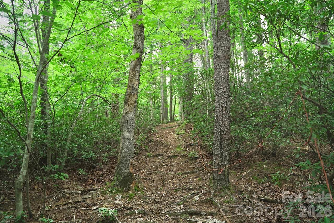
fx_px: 269
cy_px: 112
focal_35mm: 29
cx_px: 167
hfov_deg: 63.7
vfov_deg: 45.0
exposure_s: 1/320
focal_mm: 29
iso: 1000
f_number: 3.5
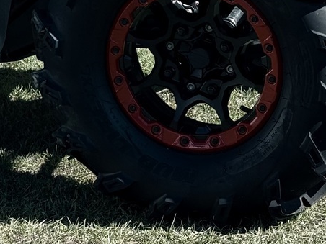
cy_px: -81
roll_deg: -0.8
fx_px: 1601
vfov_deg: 8.6
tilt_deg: -5.3
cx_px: 43
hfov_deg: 11.6
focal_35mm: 170
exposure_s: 1/1795
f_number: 1.78
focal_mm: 6.76
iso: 64
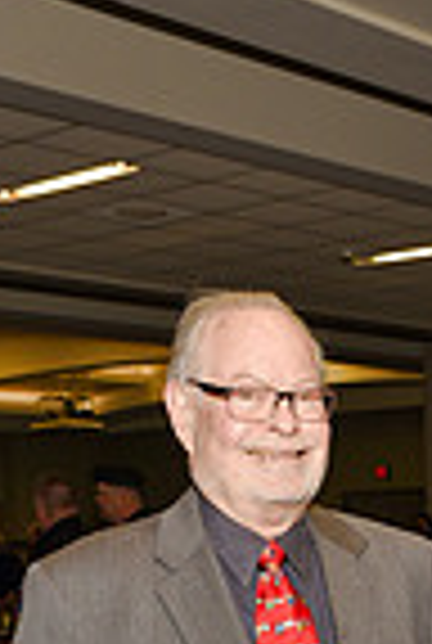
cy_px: 919
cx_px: 482
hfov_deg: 14.7
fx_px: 1630
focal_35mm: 91
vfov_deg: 19.8
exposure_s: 1/60
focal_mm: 29
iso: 200
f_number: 5
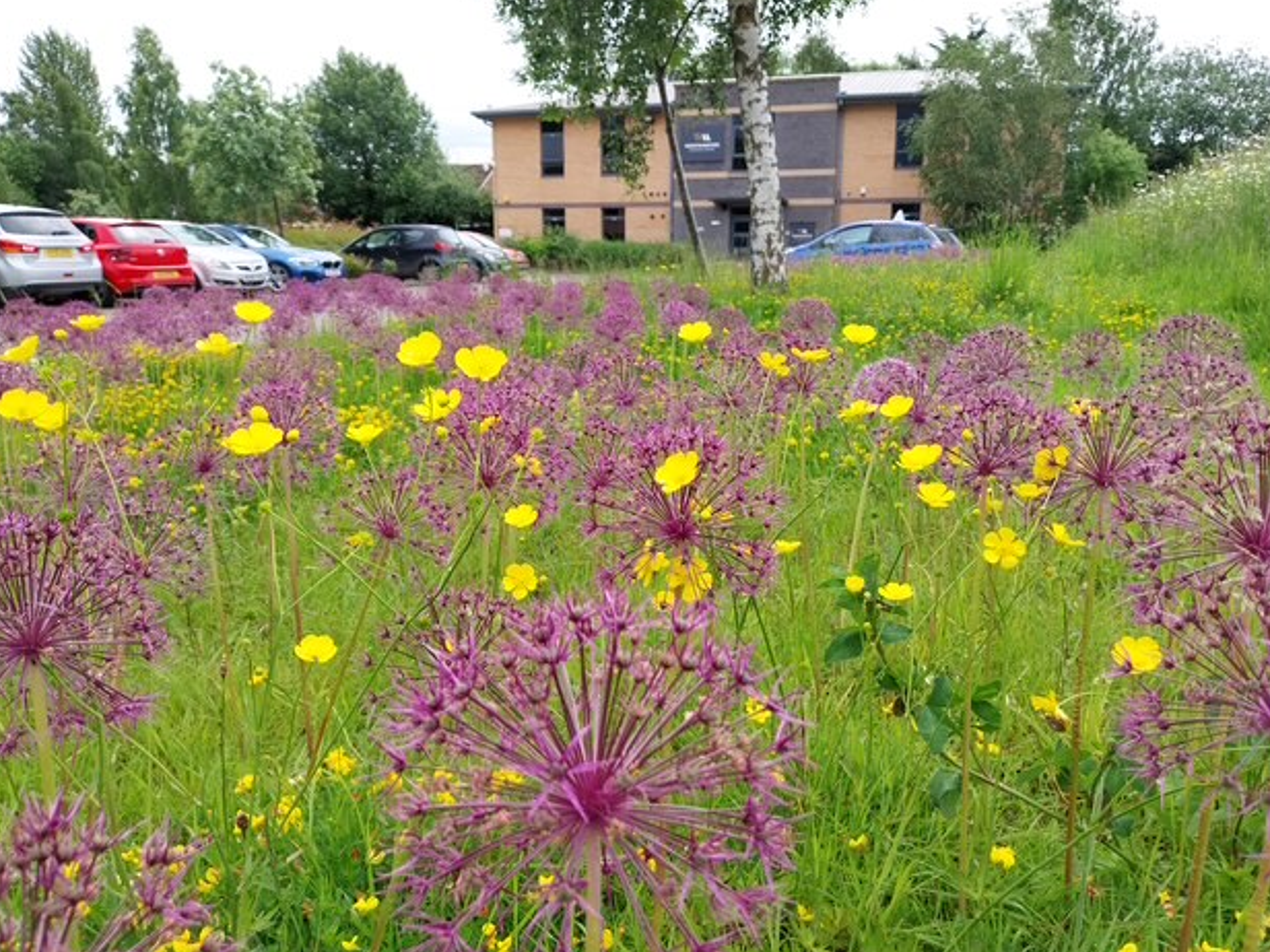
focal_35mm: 27
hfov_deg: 65.3
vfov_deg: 51.4
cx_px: 633
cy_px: 480
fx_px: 991
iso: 25
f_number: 1.8
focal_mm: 4
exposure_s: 1/428
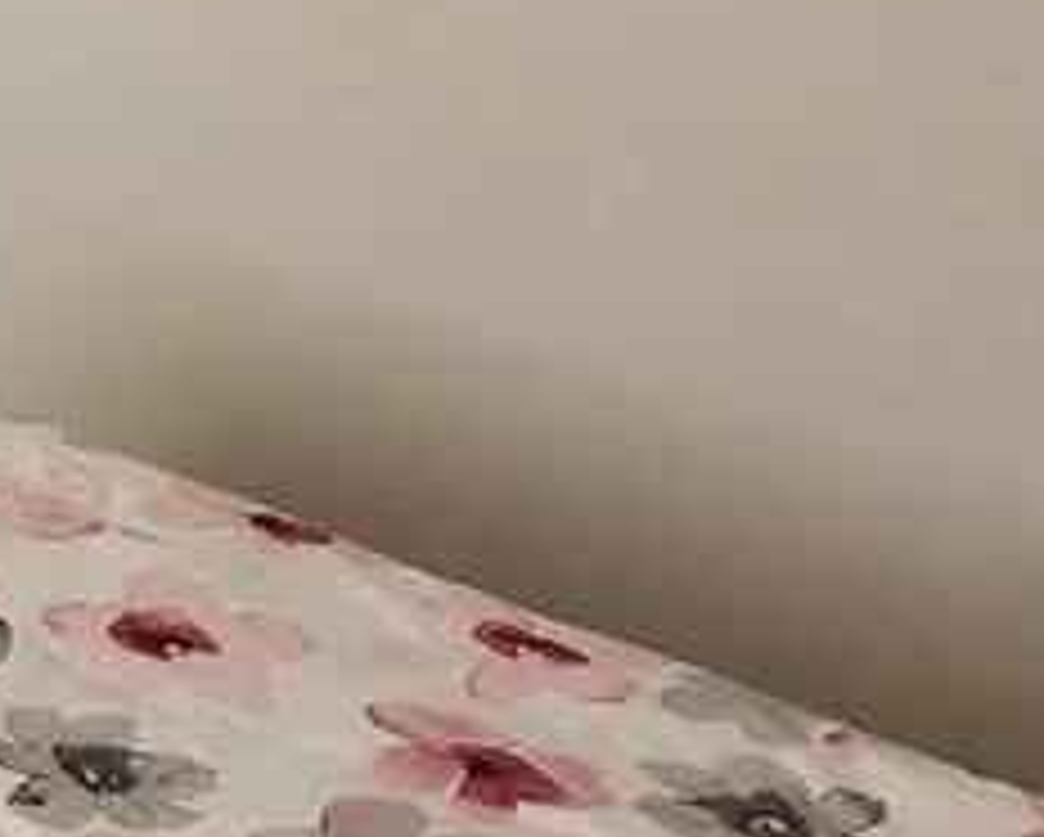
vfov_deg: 14.7
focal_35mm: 99
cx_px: -922
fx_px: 3062
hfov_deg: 15.9
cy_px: -346
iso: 500
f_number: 1.8
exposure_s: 1/120
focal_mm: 6.4
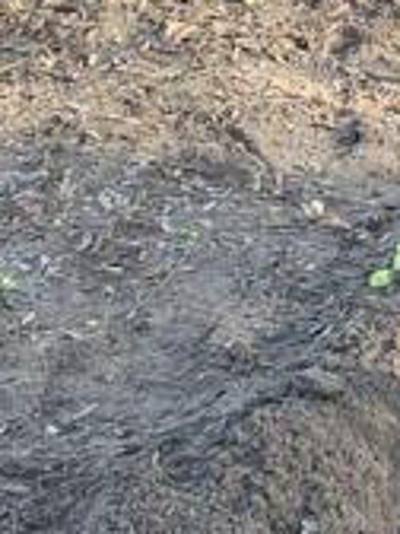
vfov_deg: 16.3
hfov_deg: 11.6
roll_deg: +0.0
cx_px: 711
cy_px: 57
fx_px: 1833
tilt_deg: -19.8
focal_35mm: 119
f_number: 1.6
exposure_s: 1/121
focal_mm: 5.1
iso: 40
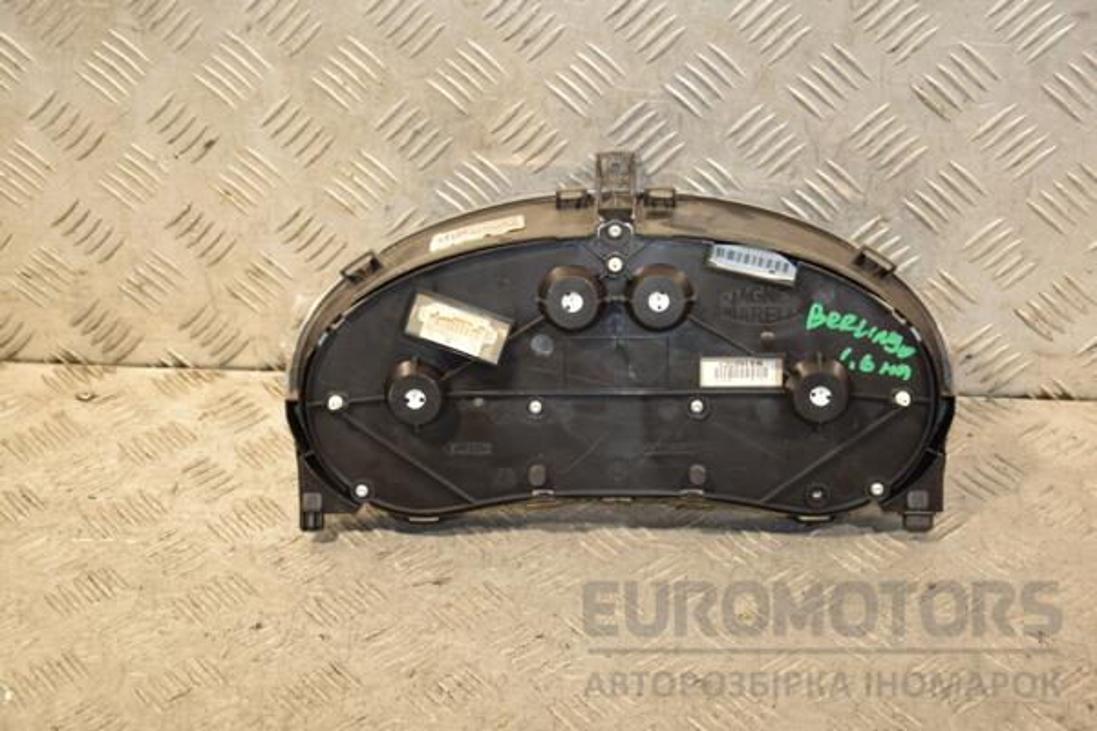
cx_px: 548
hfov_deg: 29.9
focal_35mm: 68
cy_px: 366
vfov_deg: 20.2
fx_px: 2057
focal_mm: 45
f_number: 4.8
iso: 800
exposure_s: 1/160
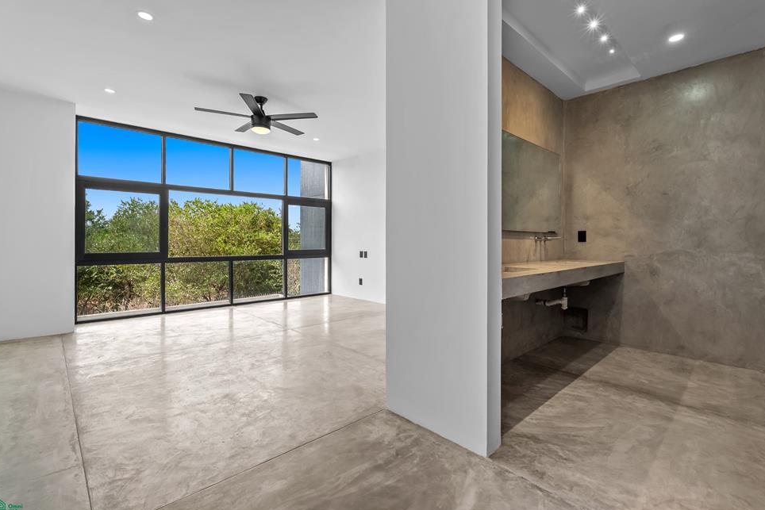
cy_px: 245
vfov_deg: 70.4
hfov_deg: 93.2
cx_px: 396
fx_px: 361
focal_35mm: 17
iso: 320
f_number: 9
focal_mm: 16
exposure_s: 1/5
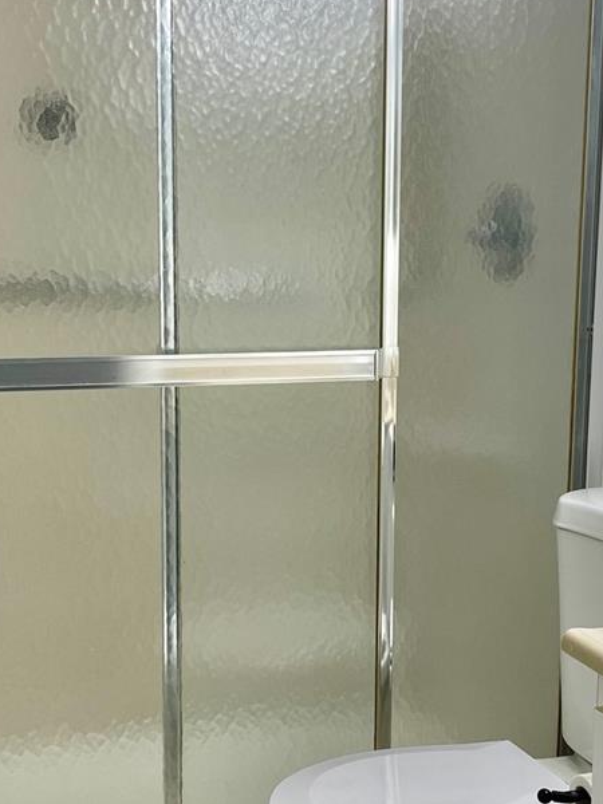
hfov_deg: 28.0
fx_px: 1208
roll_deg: -0.7
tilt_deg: -8.6
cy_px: 422
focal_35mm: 52
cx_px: 327
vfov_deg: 36.8
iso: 64
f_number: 1.6
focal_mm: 4.2
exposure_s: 1/120
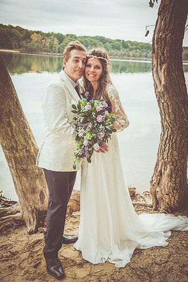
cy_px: 141
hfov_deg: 35.1
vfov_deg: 50.7
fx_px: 298
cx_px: 94
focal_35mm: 38
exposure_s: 1/200
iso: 160
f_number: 5
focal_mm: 38
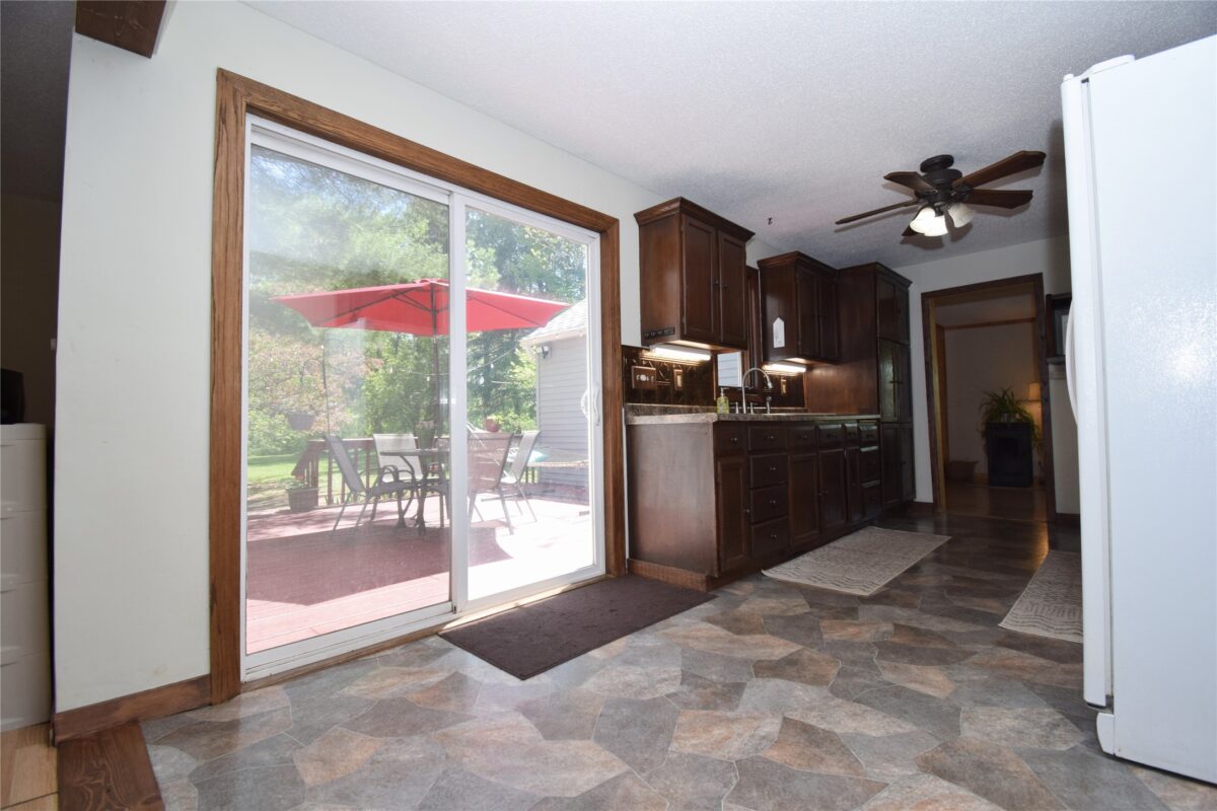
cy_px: 406
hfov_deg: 100.4
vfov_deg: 77.3
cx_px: 608
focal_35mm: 15
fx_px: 507
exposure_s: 1/160
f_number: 6.3
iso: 400
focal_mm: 10
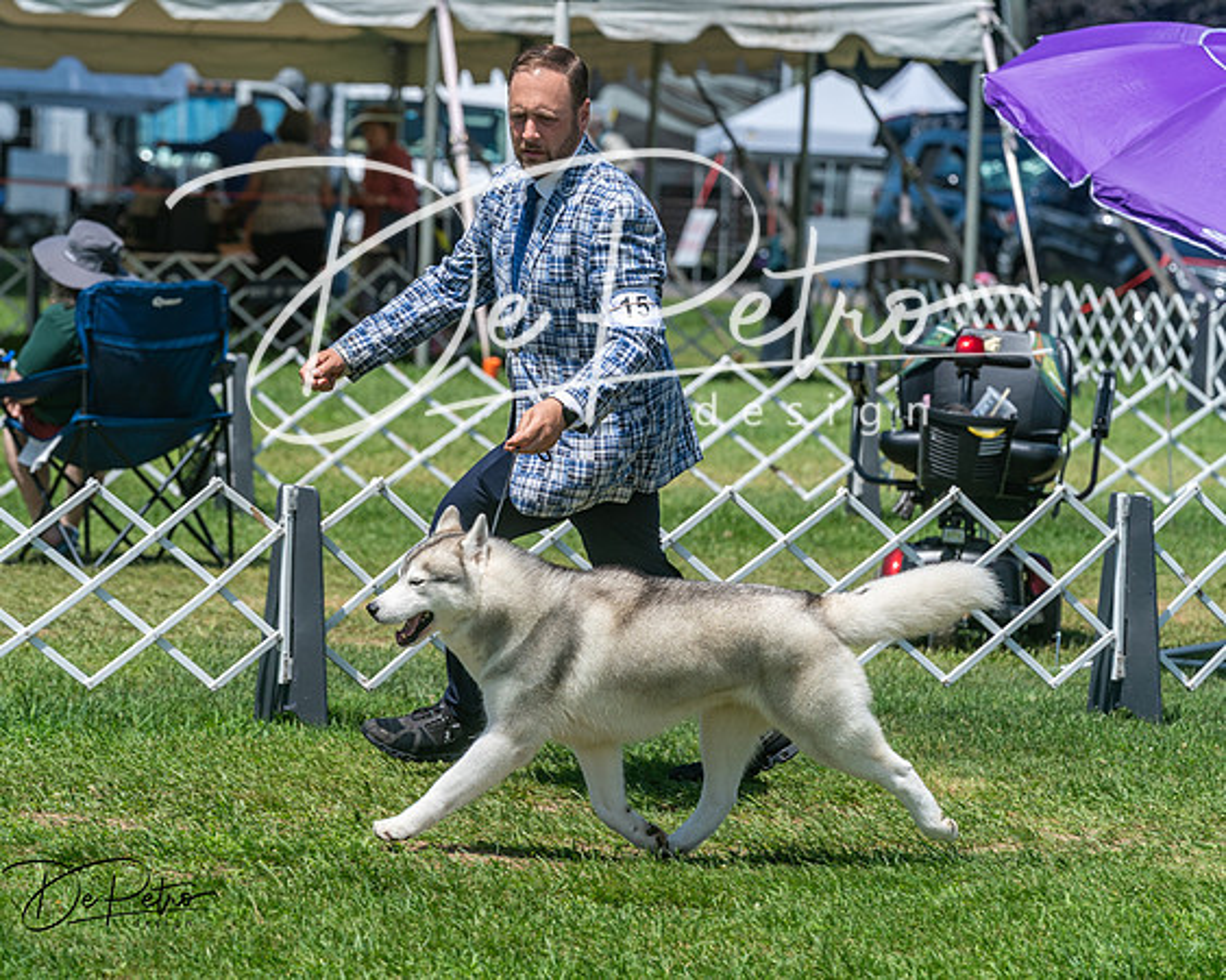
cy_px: 455
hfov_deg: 9.3
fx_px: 7524
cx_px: 511
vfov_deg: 7.5
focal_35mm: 207
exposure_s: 1/1000
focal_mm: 162
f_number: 5.6
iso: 125
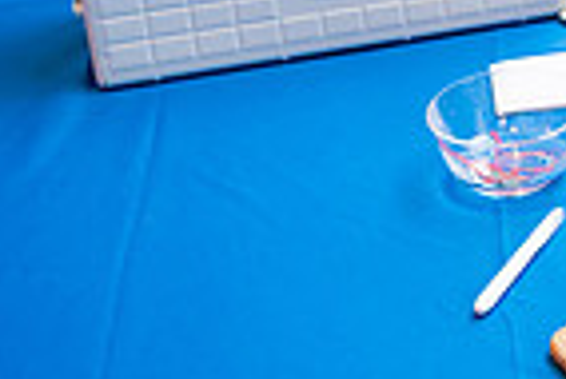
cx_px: 833
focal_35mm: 108
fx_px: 1700
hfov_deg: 17.2
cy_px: -128
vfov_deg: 12.3
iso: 800
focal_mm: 26
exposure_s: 1/250
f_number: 3.2
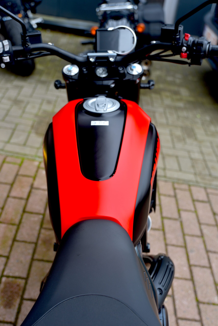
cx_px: 109
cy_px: 163
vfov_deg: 43.6
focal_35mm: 45
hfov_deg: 29.9
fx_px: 408
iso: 100
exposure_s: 1/60
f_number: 4
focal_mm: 45
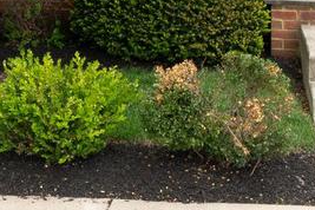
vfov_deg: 13.1
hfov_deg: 25.1
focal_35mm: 81
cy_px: -281
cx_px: 150
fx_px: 709
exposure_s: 1/80
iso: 100
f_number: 7.1
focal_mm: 15
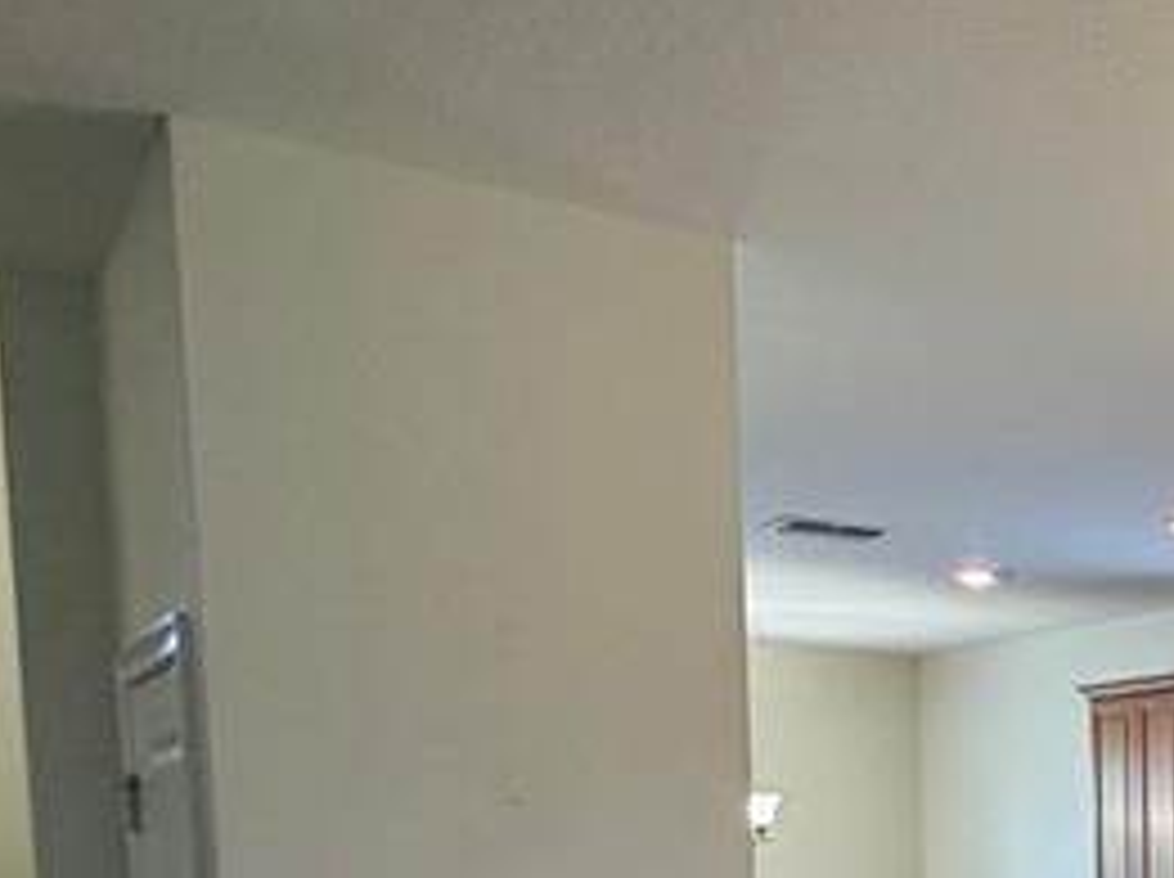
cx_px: 1502
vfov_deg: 24.0
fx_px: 1863
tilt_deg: -6.4
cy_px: 1063
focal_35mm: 55
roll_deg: +0.0
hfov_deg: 28.9
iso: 250
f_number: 2.2
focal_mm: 2.22
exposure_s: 1/120
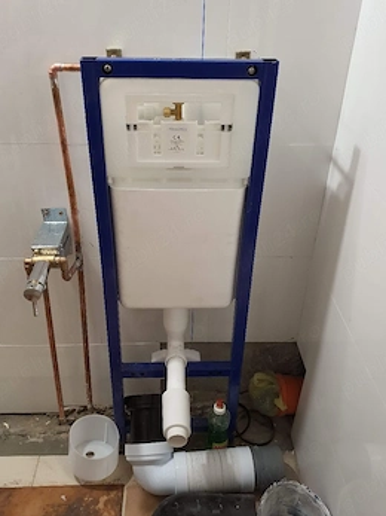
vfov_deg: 60.0
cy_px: 262
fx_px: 446
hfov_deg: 46.8
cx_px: 187
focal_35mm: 30
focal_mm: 4.3
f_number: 1.5
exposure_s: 1/50
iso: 320
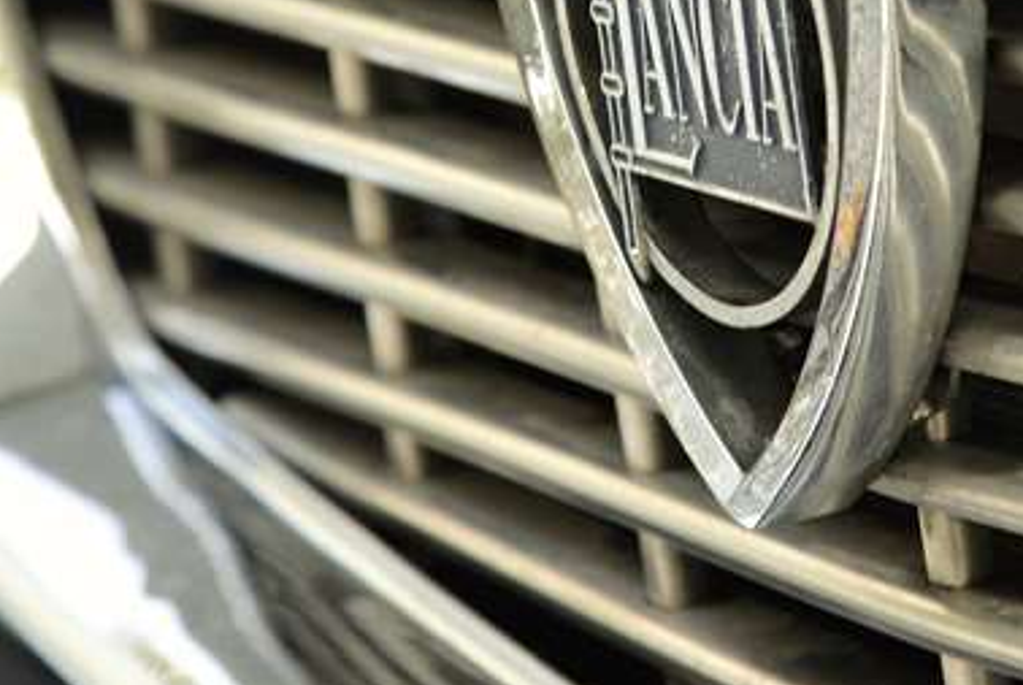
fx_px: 8649
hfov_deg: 6.8
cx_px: 687
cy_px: -79
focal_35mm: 304
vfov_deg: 4.5
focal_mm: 120
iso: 400
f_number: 6.3
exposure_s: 1/100
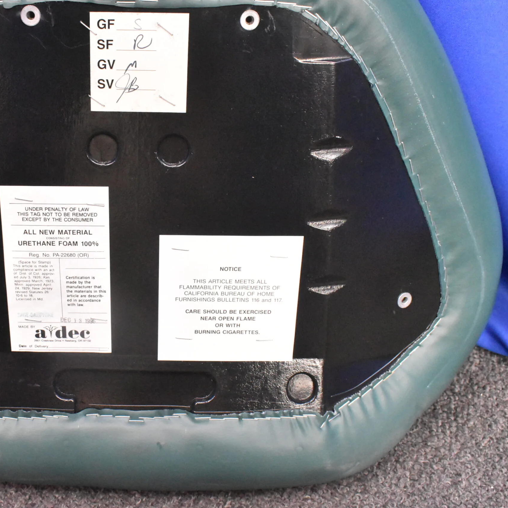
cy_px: 254
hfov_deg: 36.1
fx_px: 764
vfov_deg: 36.8
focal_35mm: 46
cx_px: 141
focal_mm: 24
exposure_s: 1/40
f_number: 8
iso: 8000
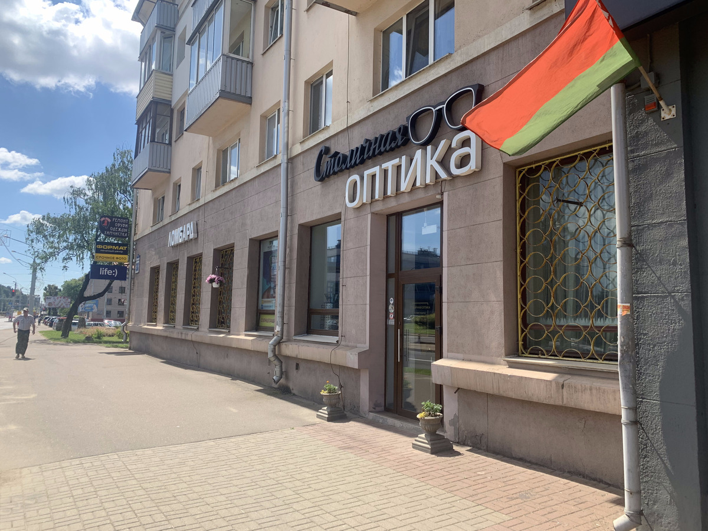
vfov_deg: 53.1
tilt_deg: +5.9
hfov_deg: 67.3
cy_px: 266
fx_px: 532
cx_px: 354
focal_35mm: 26
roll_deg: -2.1
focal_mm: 4.25
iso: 25
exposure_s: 1/871
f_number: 1.8
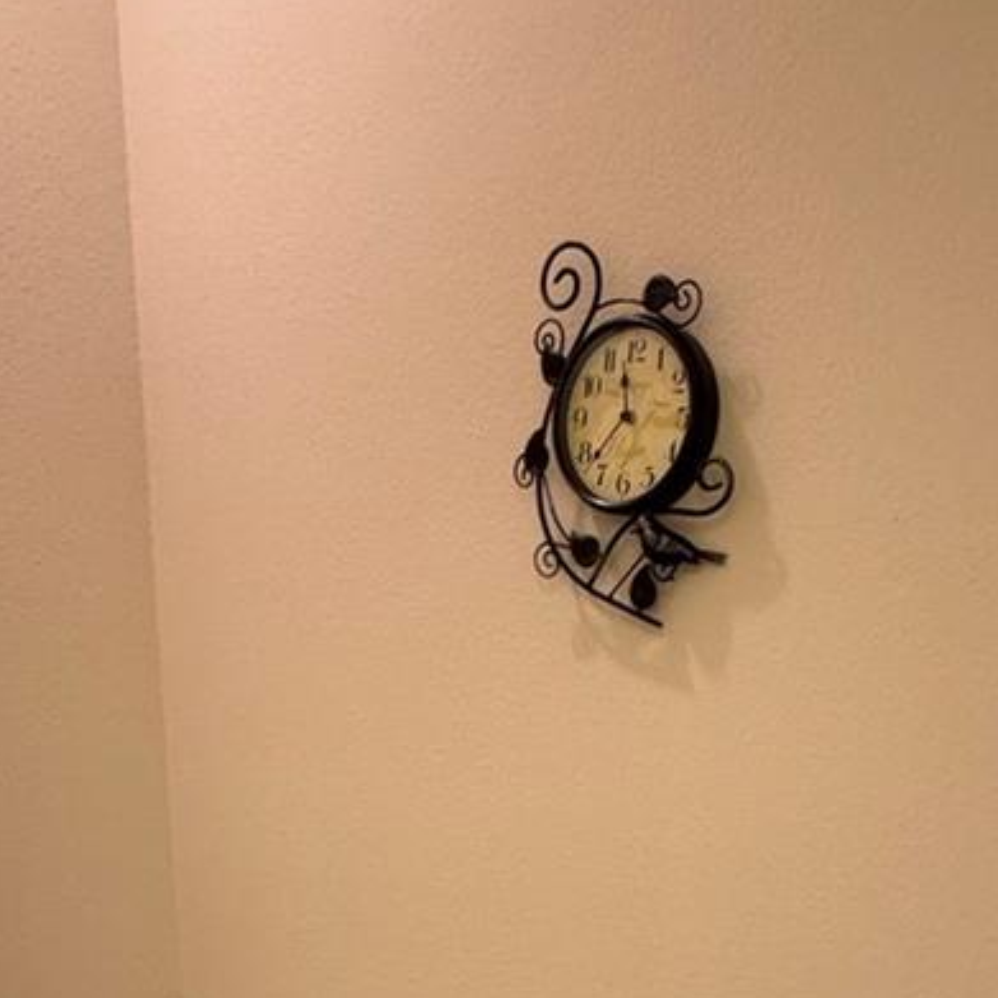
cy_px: 1011
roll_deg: +0.3
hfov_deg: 43.6
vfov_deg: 38.6
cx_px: 597
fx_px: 1239
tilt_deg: -12.1
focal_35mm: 38
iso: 250
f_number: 2.2
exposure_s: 1/60
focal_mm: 2.22
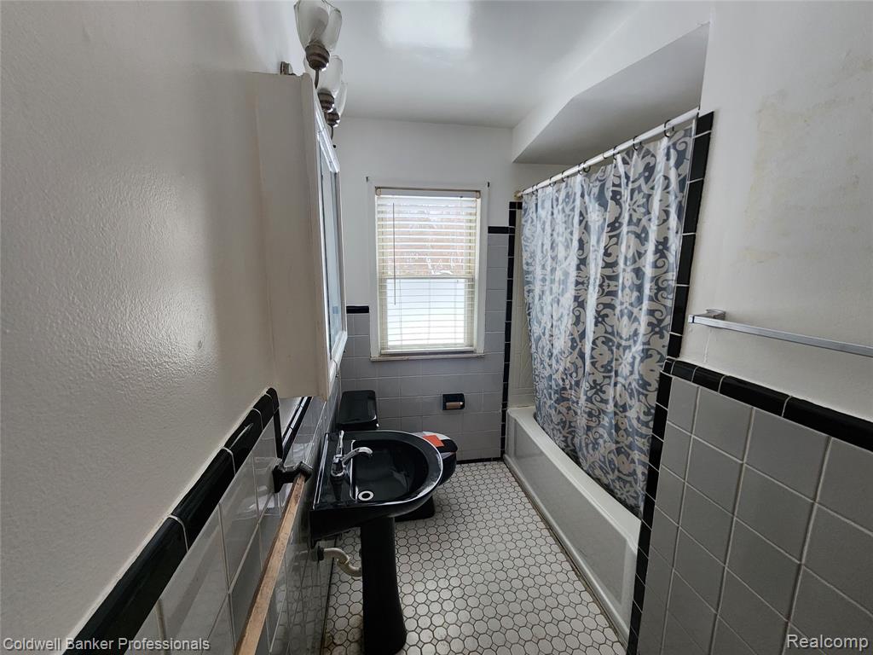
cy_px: 328
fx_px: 328
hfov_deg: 106.2
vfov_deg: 89.9
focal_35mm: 13
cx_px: 436
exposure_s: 1/60
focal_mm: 2.2
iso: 320
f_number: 2.2
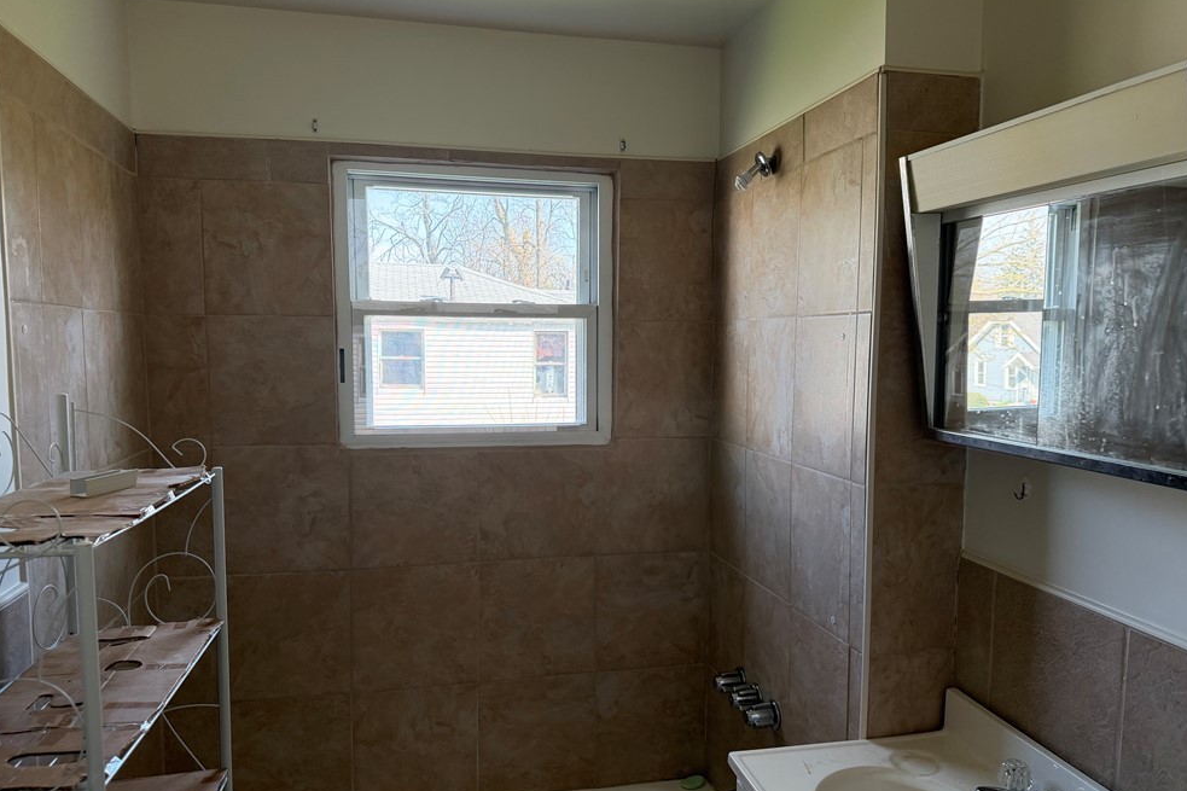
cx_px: 592
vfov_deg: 49.5
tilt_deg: -5.2
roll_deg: +0.3
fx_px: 857
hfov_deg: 69.4
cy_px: 412
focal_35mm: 26
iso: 200
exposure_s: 1/181
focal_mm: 6.76
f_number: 1.78
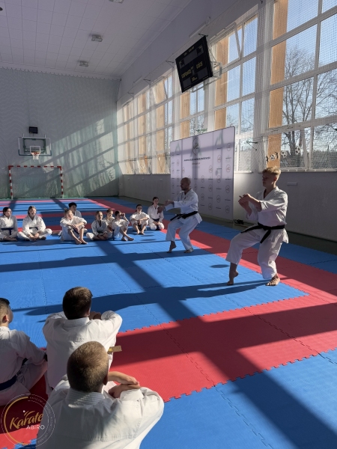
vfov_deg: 71.6
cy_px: 224
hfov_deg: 56.8
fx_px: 312
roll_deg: +0.3
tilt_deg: -8.0
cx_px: 168
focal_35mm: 24
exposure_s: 1/2604
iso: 80
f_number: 1.78
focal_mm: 6.76
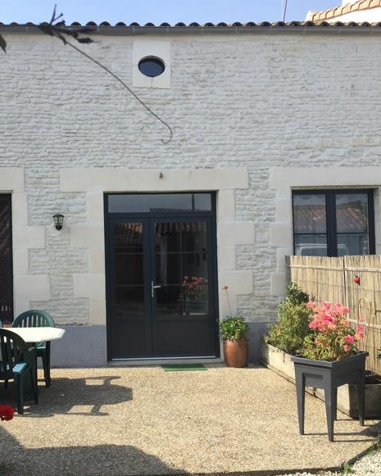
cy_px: 242
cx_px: 124
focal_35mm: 39
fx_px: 550
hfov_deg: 37.8
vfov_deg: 46.8
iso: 32
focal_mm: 4.15
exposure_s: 1/1041
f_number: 2.2
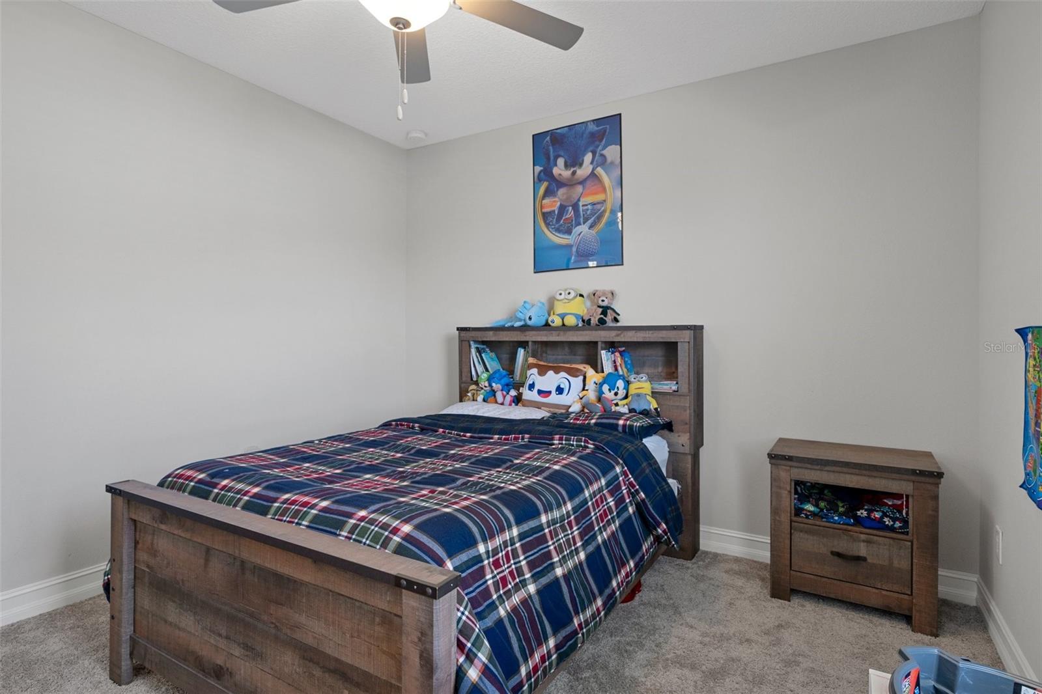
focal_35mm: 18
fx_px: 521
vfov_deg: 67.4
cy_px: 347
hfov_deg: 90.0
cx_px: 521
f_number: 9
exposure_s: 1/1.25
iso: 320
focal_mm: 18
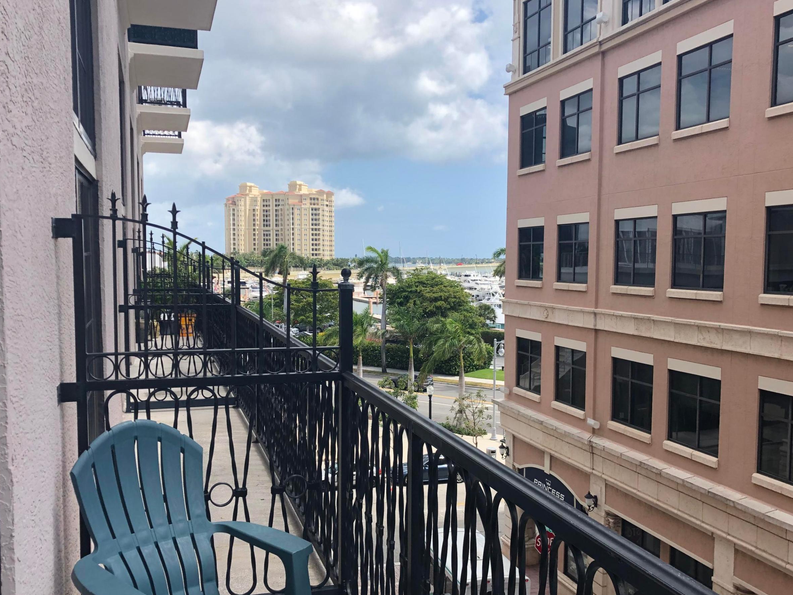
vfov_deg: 41.7
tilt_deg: -5.1
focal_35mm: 34
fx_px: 779
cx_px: 402
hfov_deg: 54.0
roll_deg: +1.0
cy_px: 329
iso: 20
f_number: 1.8
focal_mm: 4
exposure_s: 1/1429
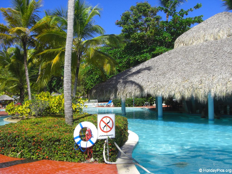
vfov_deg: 37.7
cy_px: 87
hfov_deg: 49.0
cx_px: 116
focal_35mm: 38
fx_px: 255
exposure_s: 1/125
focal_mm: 6.2
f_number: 8
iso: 64
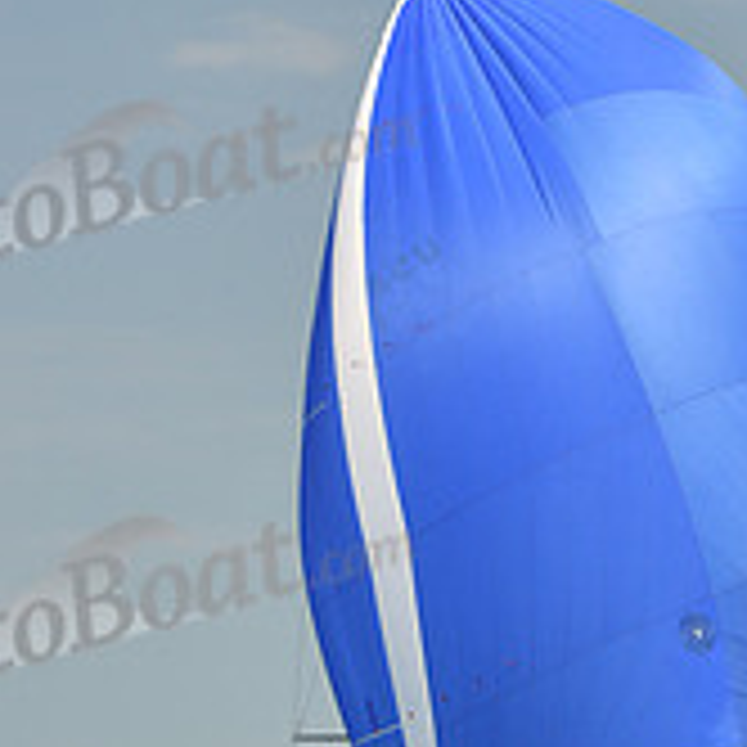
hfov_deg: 4.7
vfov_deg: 4.7
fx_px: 9082
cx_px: 650
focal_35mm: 372
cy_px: 783
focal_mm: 125
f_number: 5
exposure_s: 1/1250
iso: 320
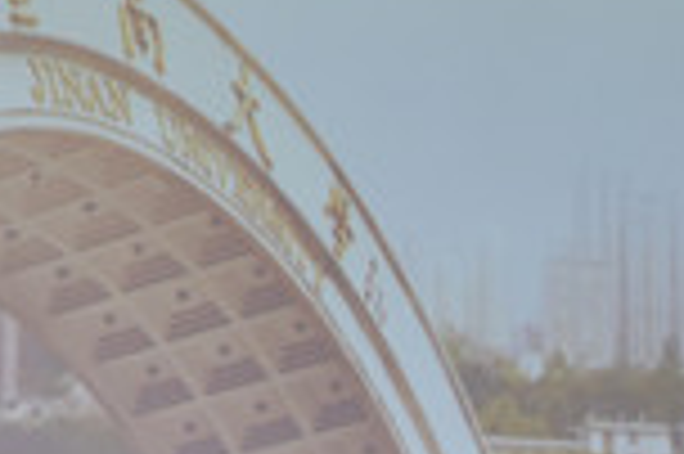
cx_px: 4
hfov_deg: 8.2
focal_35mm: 250
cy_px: -544
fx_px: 4745
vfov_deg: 5.3
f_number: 5.6
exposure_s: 1/125
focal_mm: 40
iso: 400
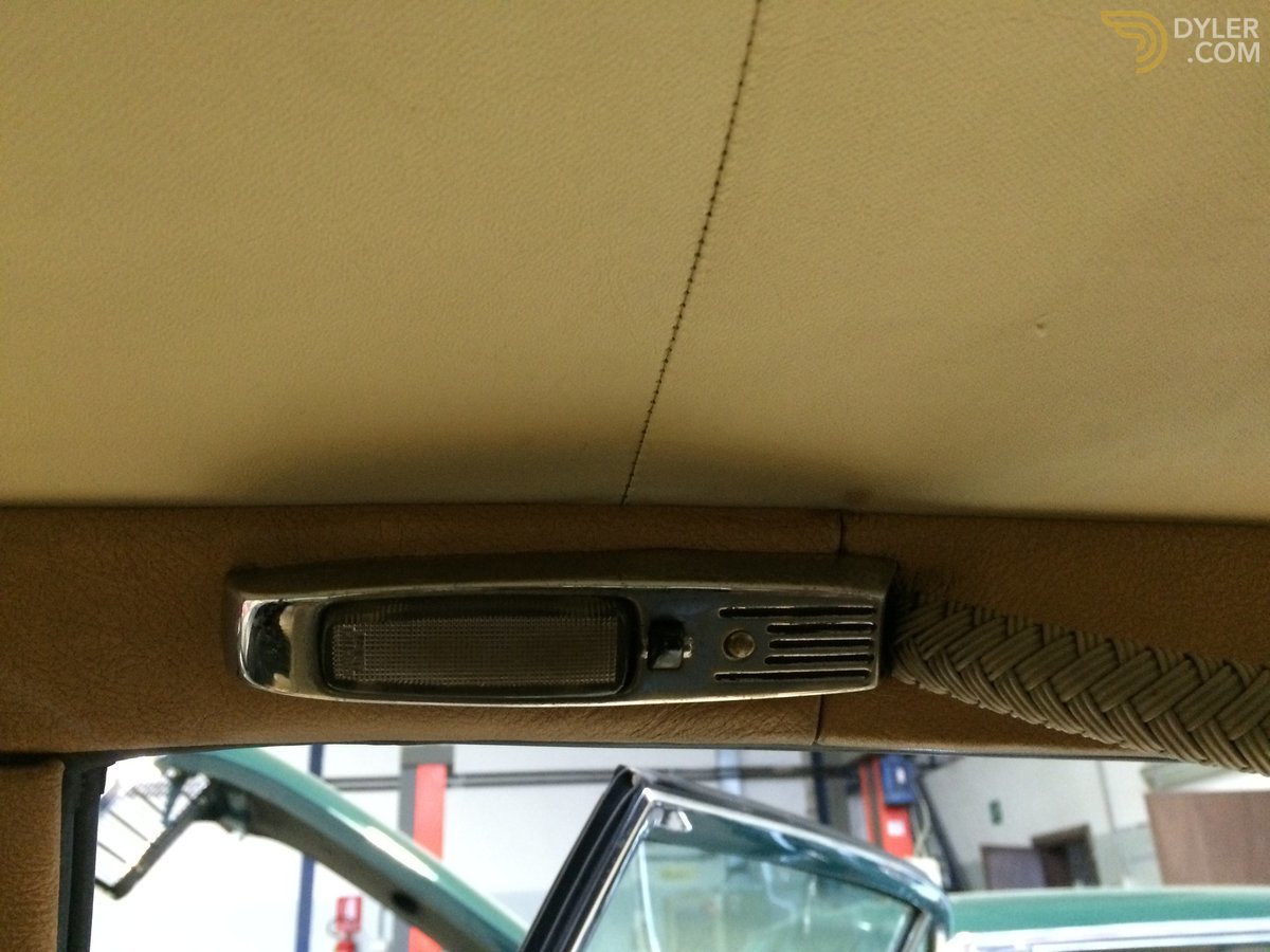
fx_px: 1064
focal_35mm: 29
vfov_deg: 48.2
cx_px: 635
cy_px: 476
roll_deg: +3.4
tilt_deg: +24.6
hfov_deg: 61.7
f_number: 2.2
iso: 320
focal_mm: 4.15
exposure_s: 1/15
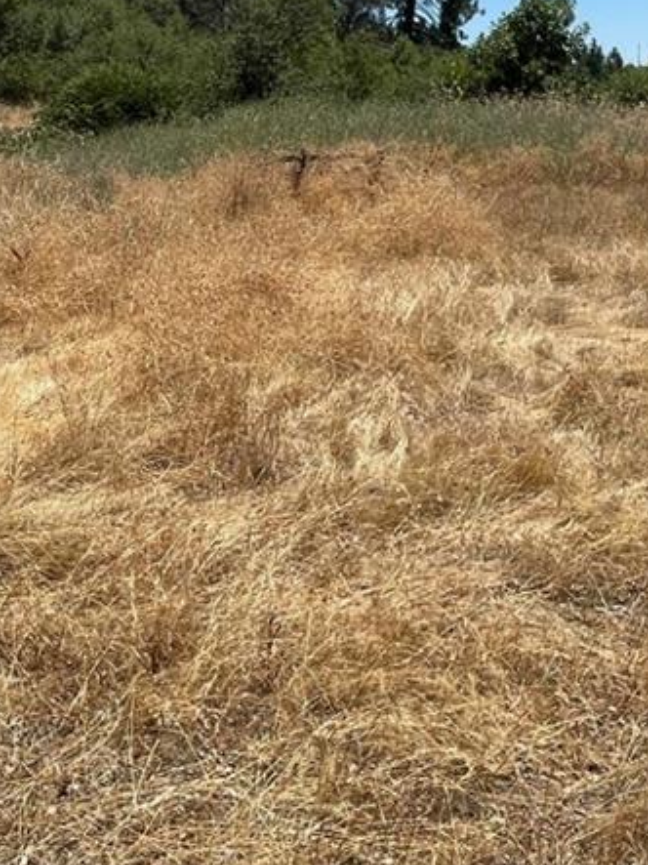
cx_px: 149
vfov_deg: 42.4
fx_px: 1099
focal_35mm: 44
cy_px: 287
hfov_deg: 32.2
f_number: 2.4
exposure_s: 1/1229
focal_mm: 1.54
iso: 25
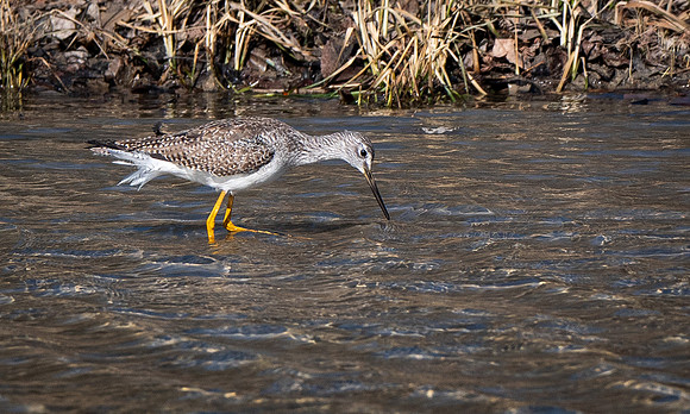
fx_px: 21946
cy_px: 292
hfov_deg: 1.8
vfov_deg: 1.1
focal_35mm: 1180
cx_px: 175
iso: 200
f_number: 5.6
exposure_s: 1/1600
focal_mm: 200
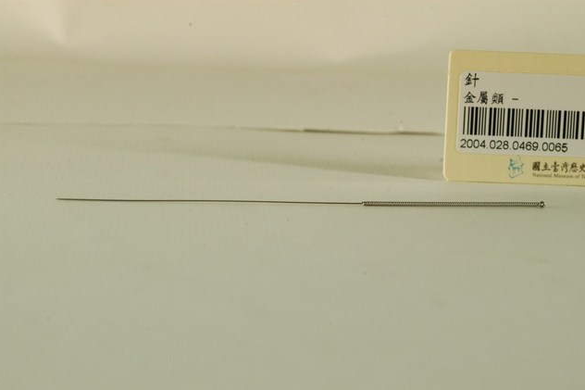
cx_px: 292
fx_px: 1478
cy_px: 196
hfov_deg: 22.4
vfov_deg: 15.0
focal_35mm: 91
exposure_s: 1/80
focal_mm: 60
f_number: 10
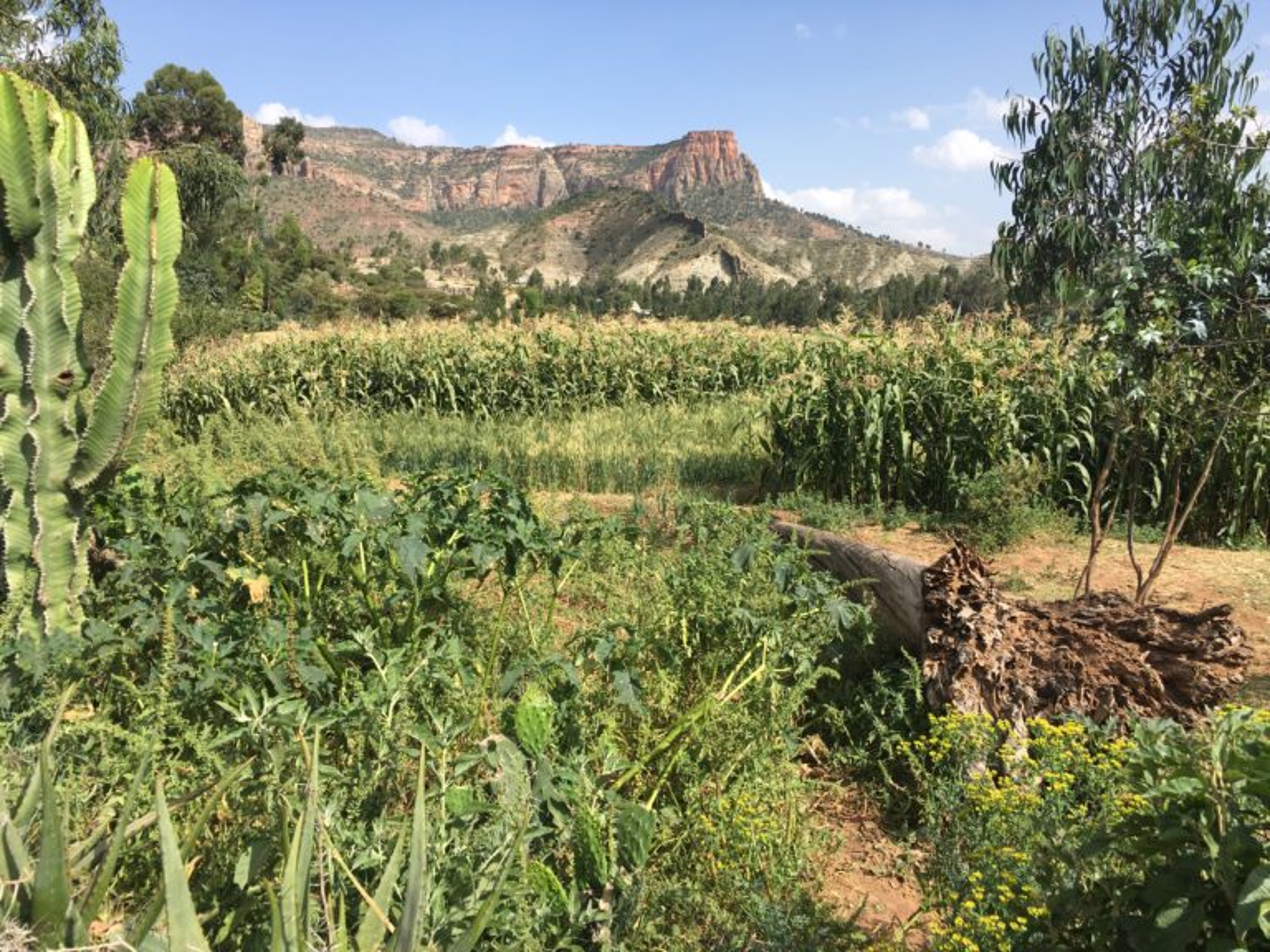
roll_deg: +0.5
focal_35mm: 29
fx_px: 1064
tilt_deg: -9.0
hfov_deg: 61.7
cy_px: 476
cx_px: 635
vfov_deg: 48.2
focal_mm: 4.15
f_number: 2.2
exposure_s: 1/1350
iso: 25
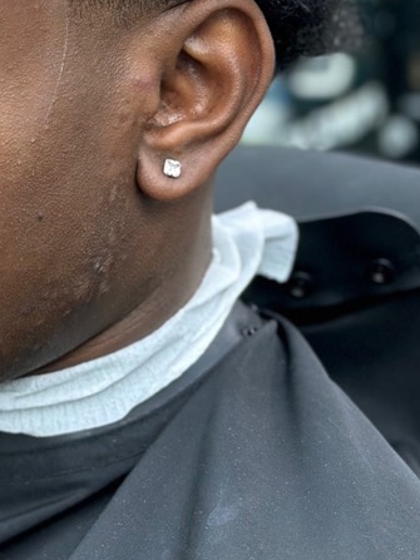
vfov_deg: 15.2
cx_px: -8
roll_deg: +1.9
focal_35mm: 129
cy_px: 79
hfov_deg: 11.4
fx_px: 2088
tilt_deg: -10.9
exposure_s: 1/60
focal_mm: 6.86
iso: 80
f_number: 1.78
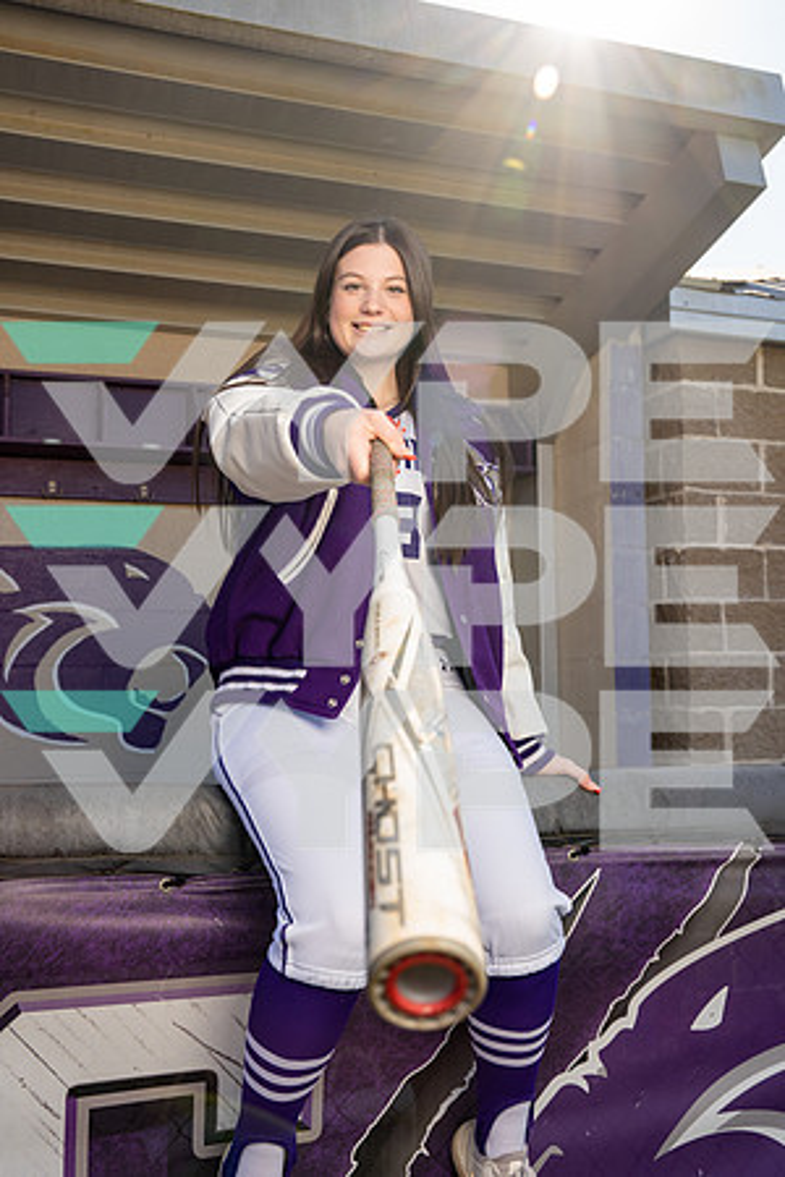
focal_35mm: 35
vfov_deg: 54.4
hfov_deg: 37.9
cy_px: 588
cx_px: 392
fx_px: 1145
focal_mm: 35
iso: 100
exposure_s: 1/250
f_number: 6.3
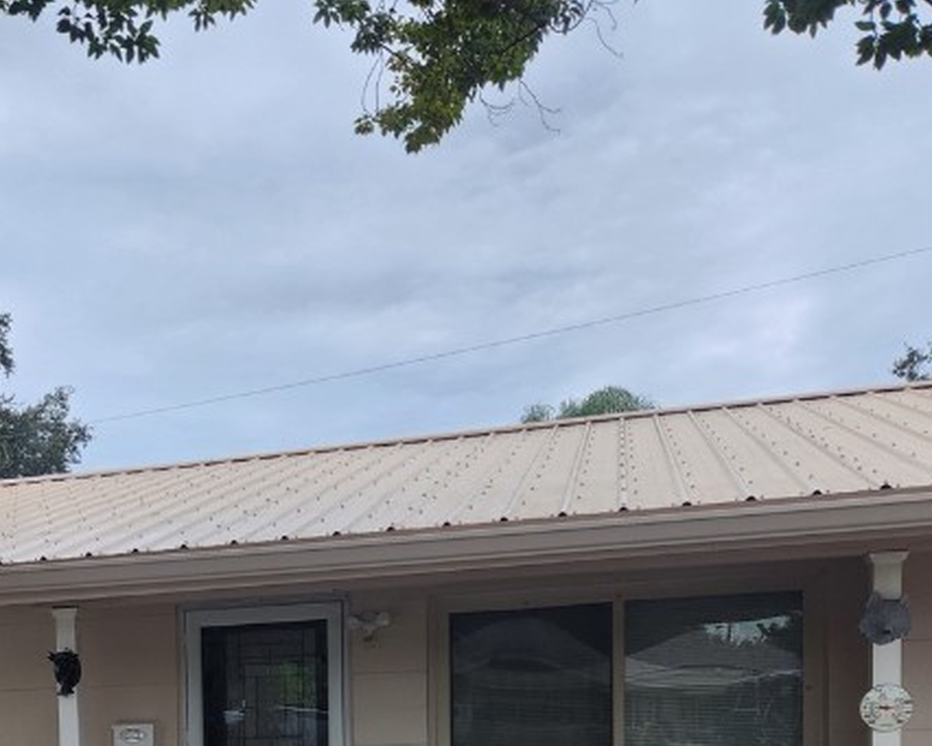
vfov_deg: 26.0
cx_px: 35
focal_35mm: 54
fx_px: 1490
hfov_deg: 32.4
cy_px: 823
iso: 20
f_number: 1.8
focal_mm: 5.4
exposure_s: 1/180
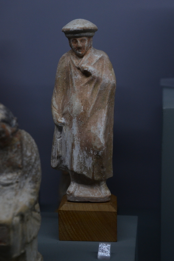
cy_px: 130
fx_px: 551
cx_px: 87
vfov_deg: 26.7
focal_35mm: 76
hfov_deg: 17.9
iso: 1000
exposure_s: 1/125
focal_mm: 50
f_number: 5.6
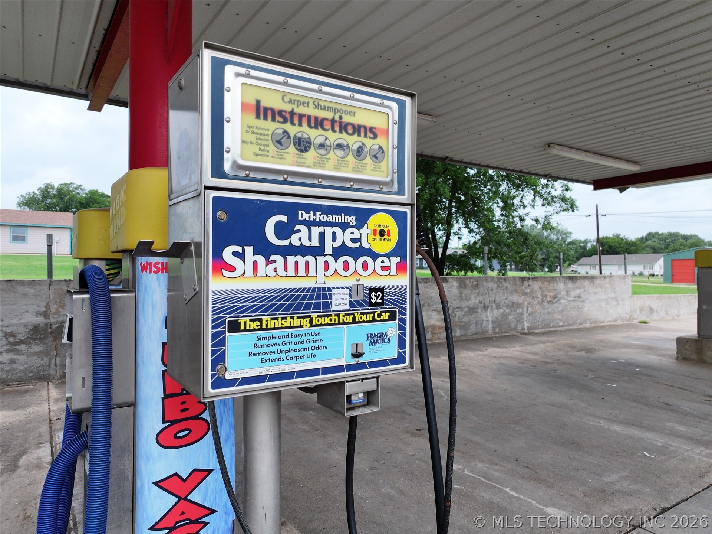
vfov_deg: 56.8
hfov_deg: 71.6
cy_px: 267
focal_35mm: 24
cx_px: 356
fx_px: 493
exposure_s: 1/800
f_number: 2.8
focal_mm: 12.29
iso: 200
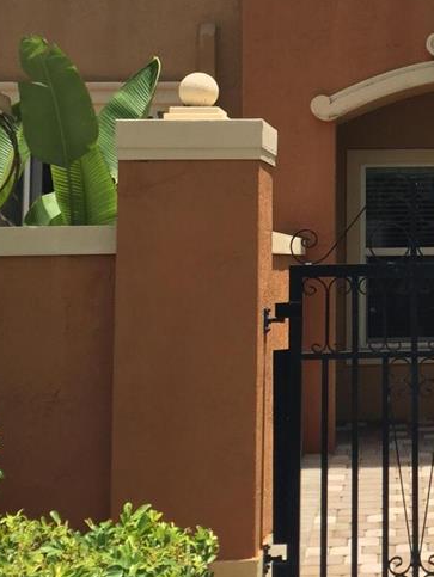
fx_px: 1202
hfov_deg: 19.3
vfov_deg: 26.6
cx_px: 522
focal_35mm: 72
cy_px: 135
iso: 32
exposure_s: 1/898
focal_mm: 4.15
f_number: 2.2
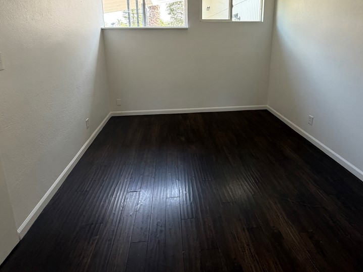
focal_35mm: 20
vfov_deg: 63.4
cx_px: 194
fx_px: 210
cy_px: 80
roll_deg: +1.2
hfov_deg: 81.6
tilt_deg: -12.1
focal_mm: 2.22
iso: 250
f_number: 2.2
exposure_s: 1/120
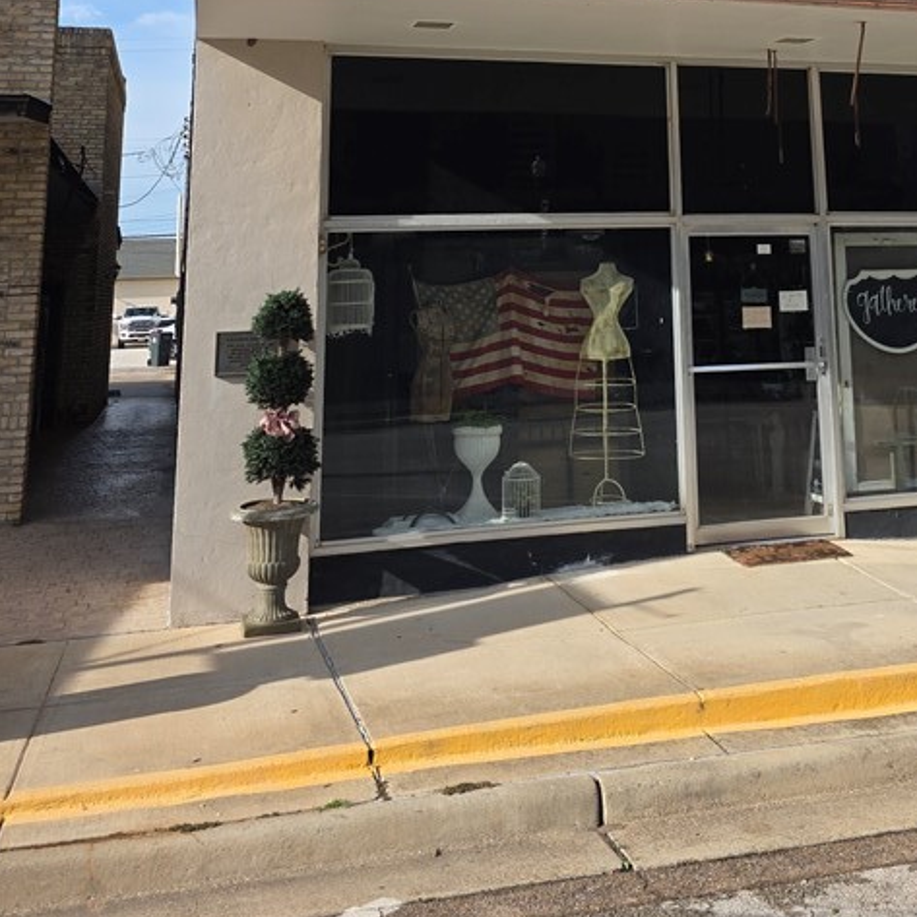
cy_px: 6
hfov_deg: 37.8
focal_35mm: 44
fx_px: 1319
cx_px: 636
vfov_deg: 34.9
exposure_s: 1/4539
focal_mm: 6.3
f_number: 1.7
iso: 80
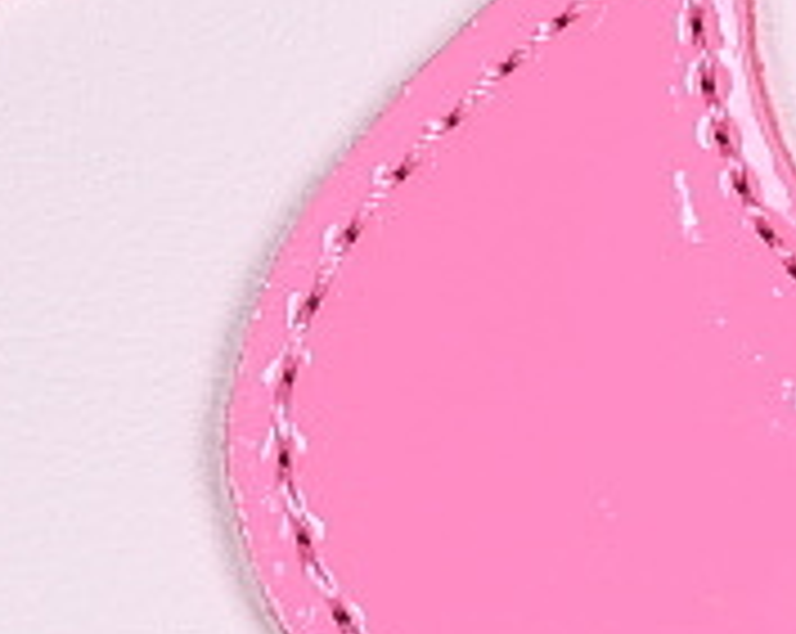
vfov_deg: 3.6
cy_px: 405
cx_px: 926
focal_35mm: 430
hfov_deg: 4.5
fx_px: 10113
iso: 160
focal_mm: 50
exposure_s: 1/80
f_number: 7.1
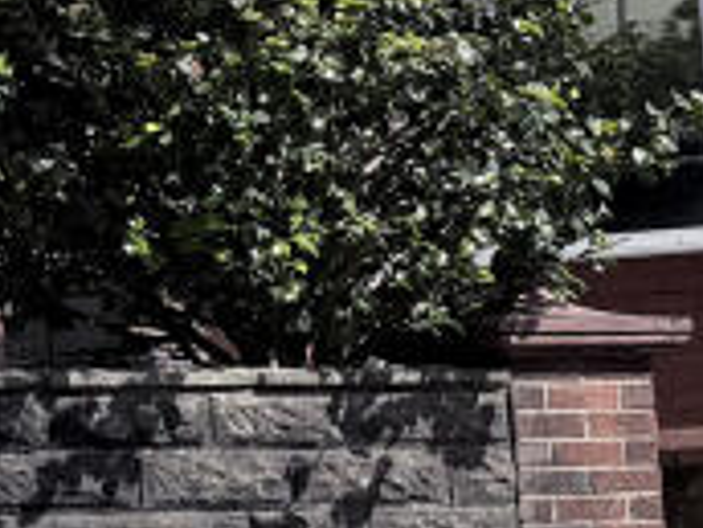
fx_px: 2904
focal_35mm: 143
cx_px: -1050
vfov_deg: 10.4
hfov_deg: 11.2
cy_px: 246
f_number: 1.78
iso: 100
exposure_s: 1/6173
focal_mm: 6.76
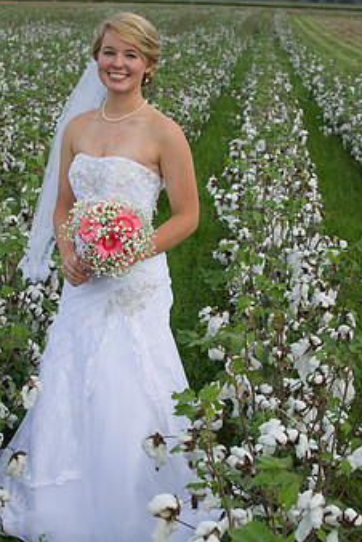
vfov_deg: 21.8
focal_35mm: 93
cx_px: 129
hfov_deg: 14.7
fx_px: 1400
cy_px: 343
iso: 200
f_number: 7.1
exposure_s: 1/125
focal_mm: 70
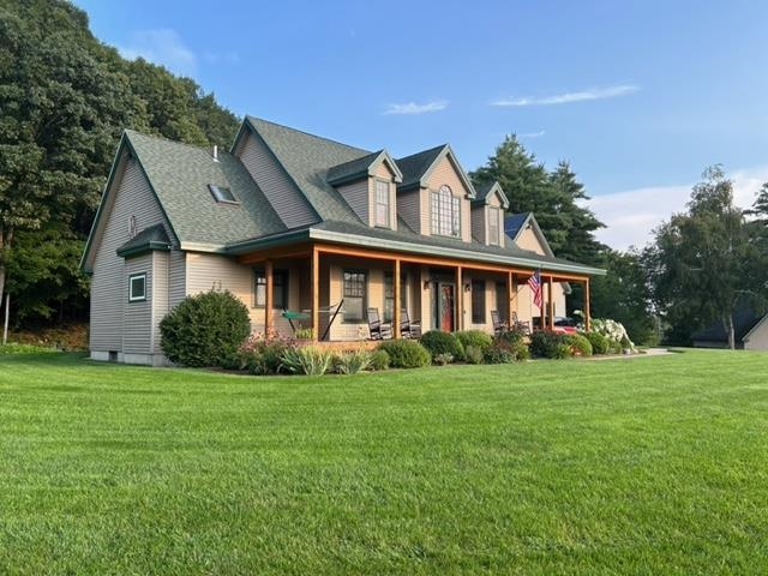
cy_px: 288
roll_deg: +1.3
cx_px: 384
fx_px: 577
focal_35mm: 26
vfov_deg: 53.1
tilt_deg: +4.6
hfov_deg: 67.3
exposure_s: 1/743
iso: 50
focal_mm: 5.7
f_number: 1.5
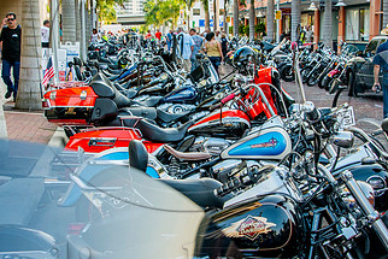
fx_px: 873
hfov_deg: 25.0
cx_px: 193
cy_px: 115
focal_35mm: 81
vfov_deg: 16.9
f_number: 8
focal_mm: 45
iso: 800
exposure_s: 1/250
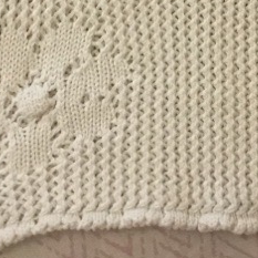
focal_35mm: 106
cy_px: -165
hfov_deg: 16.3
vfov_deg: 14.9
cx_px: 208
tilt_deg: -77.9
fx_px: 894
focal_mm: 3.99
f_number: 1.8
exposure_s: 1/13
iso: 100
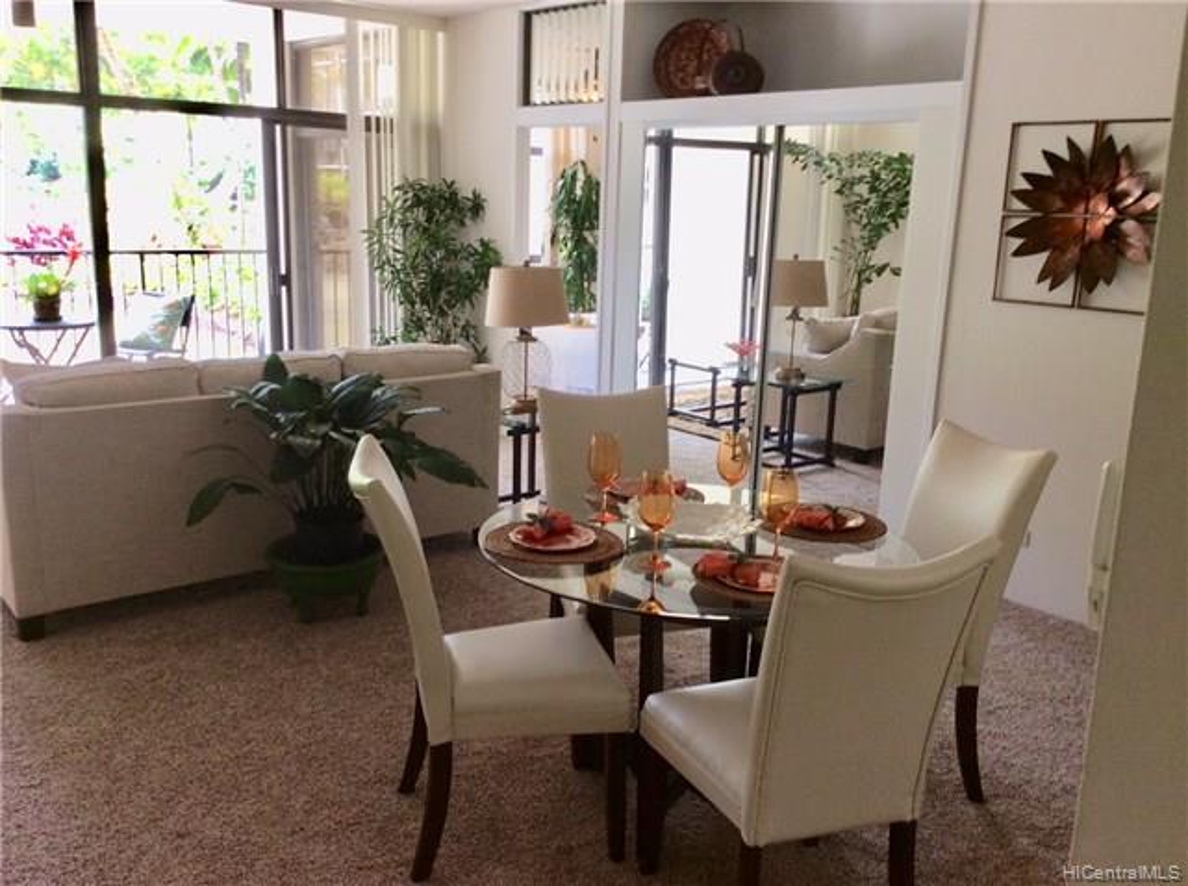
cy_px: 443
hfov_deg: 56.9
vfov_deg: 44.0
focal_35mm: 32
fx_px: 1096
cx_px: 594
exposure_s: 1/24
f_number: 2.4
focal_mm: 3.3
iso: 32
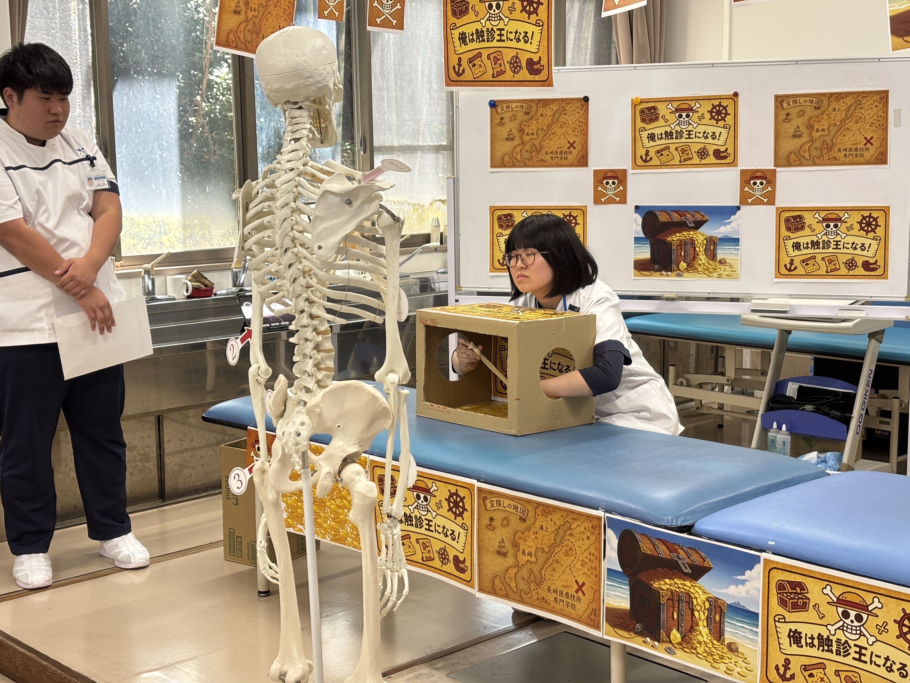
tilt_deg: -8.4
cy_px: 342
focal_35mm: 52
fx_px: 1367
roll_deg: +1.1
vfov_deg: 28.0
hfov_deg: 36.8
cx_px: 455
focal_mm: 5.96
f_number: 1.6
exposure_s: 1/60
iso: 64
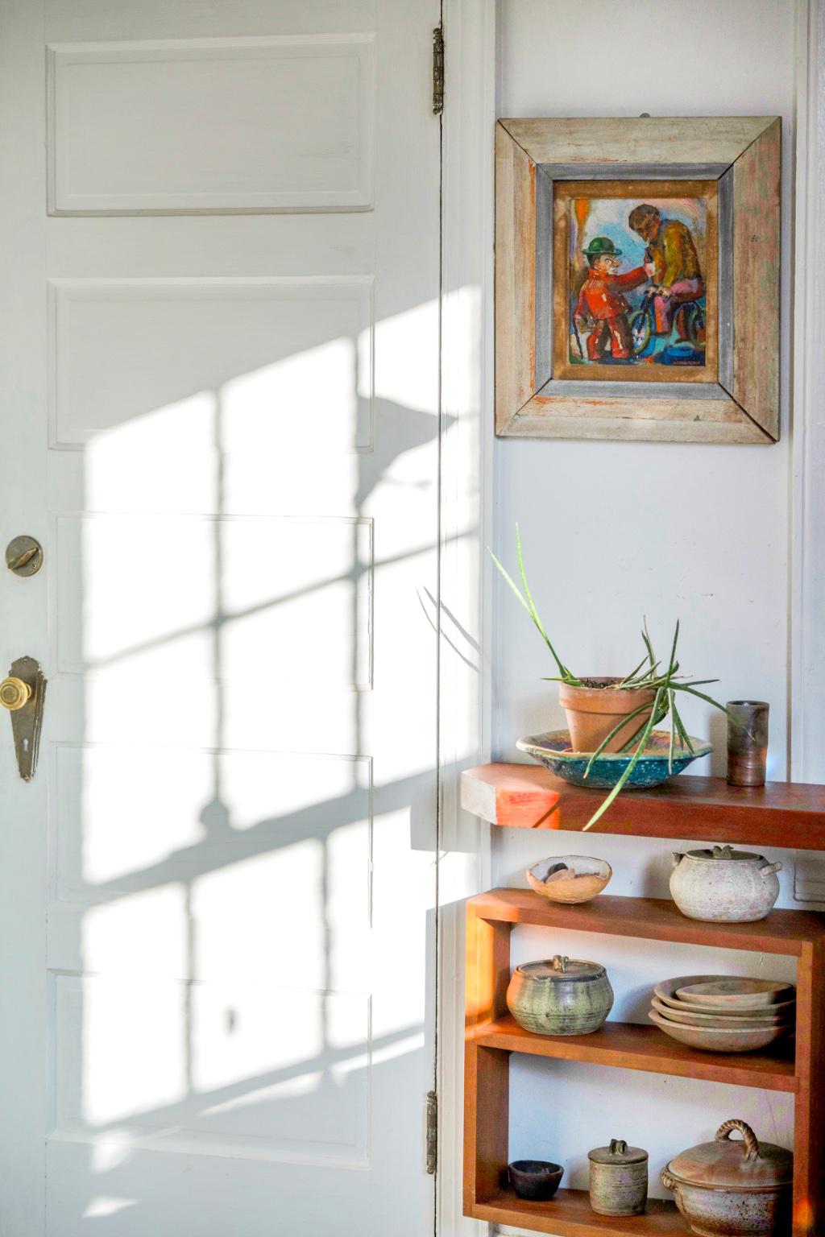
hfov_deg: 16.1
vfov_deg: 23.9
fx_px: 2922
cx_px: 412
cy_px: 618
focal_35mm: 85
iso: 800
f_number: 3.2
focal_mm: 85
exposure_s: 1/1600
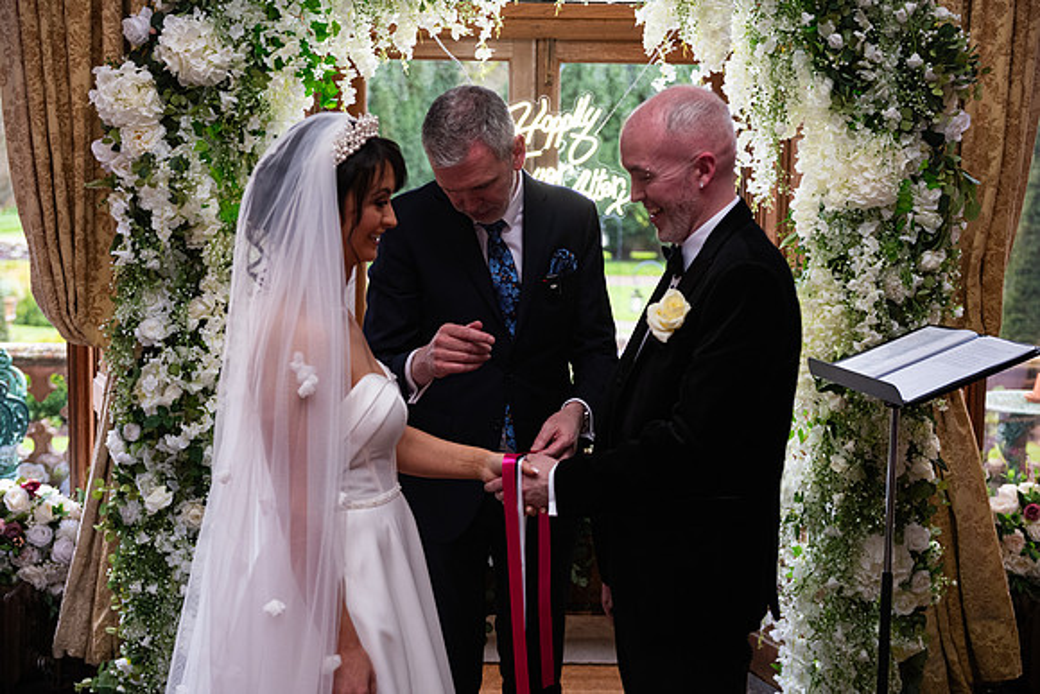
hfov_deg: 38.2
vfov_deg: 26.0
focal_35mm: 52
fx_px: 1503
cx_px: 520
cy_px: 347
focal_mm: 52
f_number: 3.5
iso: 1000
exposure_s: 1/160
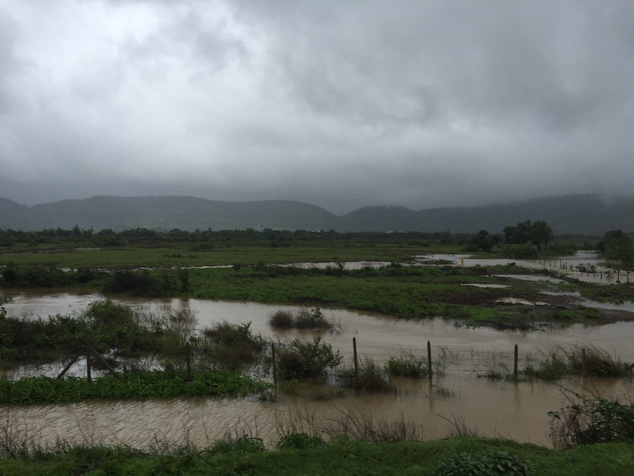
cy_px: 238
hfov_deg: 61.7
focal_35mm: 29
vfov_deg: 48.2
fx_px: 531
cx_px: 317
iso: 32
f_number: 2.2
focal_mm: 4.15
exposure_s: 1/1199
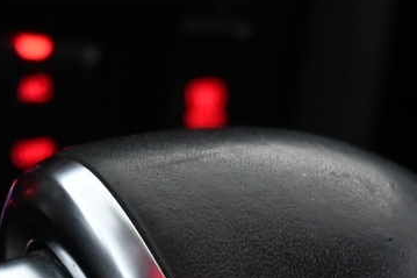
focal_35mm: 132
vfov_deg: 9.5
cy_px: 605
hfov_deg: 15.5
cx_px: 168
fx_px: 1530
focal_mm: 19.5
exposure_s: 1/30
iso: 1800
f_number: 3.8
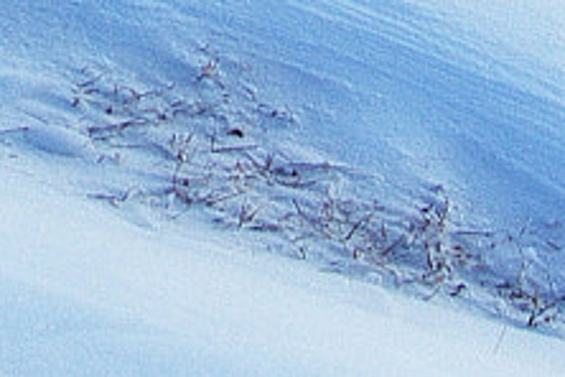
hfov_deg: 7.8
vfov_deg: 5.0
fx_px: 4065
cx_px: -280
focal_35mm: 259
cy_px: -846
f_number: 9
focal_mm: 24
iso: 200
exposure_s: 1/800
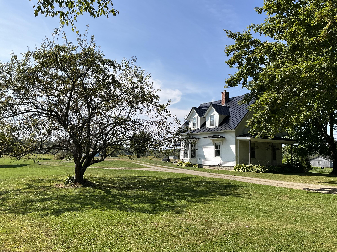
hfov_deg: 61.7
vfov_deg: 48.2
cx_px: 168
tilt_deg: +5.9
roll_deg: -1.7
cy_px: 126
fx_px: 282
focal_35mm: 29
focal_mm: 3
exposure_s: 1/2058
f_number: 1.8
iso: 25
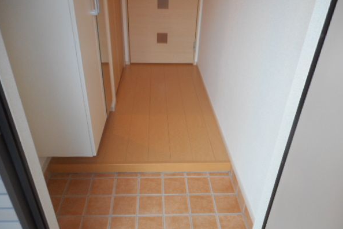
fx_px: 267
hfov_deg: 65.4
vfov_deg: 46.2
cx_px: 164
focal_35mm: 28
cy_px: 134
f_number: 3.7
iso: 200
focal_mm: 4.5
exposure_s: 1/30
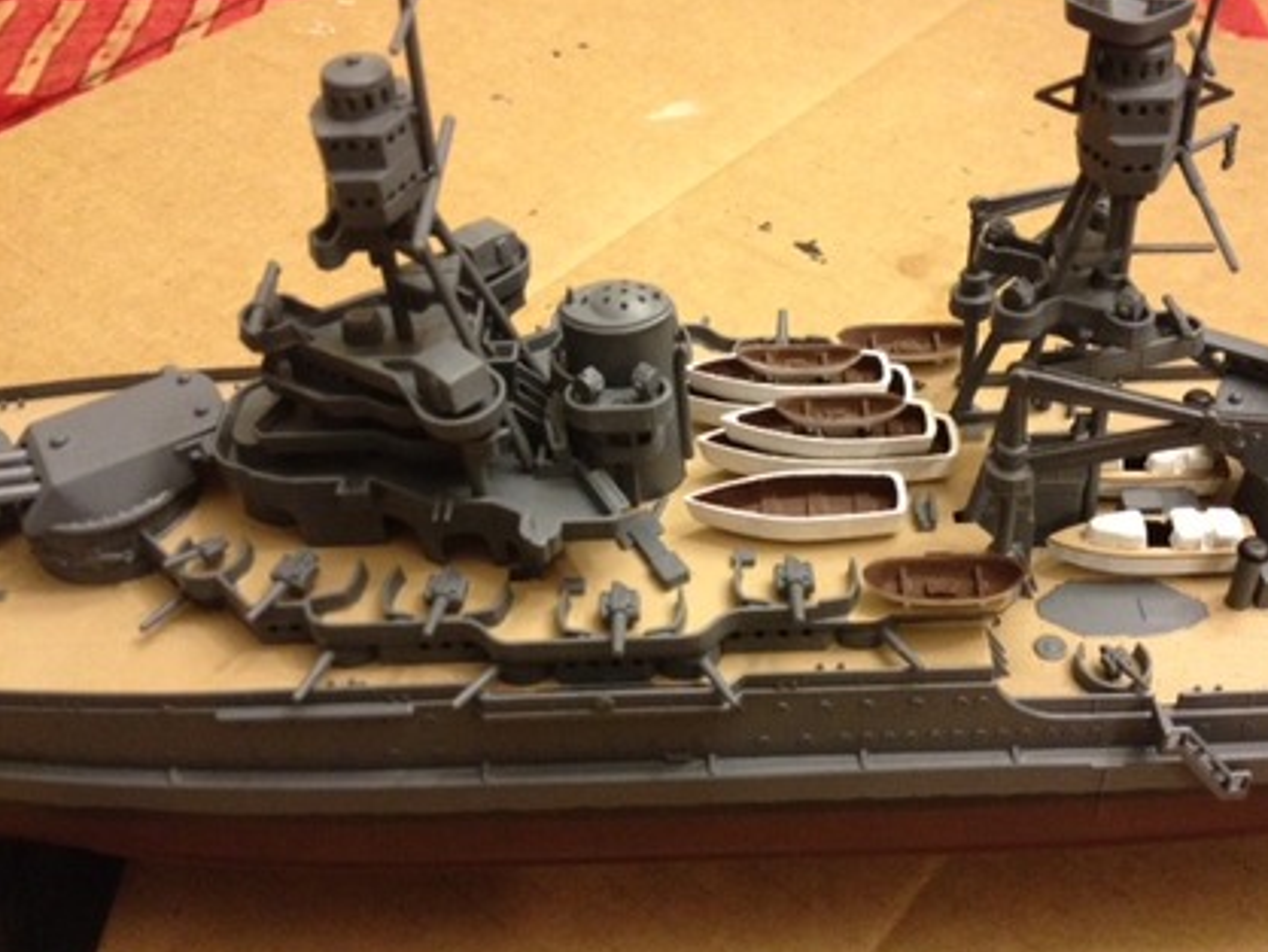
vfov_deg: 34.4
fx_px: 1539
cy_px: 443
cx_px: 754
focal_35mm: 42
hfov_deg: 44.6
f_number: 2.4
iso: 400
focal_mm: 4.28
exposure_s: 1/20
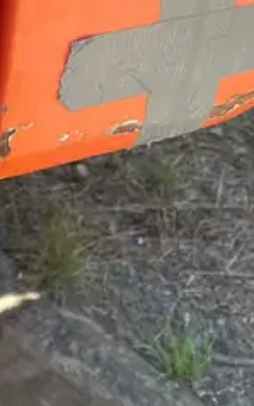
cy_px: 84
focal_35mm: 85
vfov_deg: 24.0
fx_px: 940
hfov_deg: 14.3
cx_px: -136
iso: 32
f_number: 1.6
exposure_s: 1/496
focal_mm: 4.2
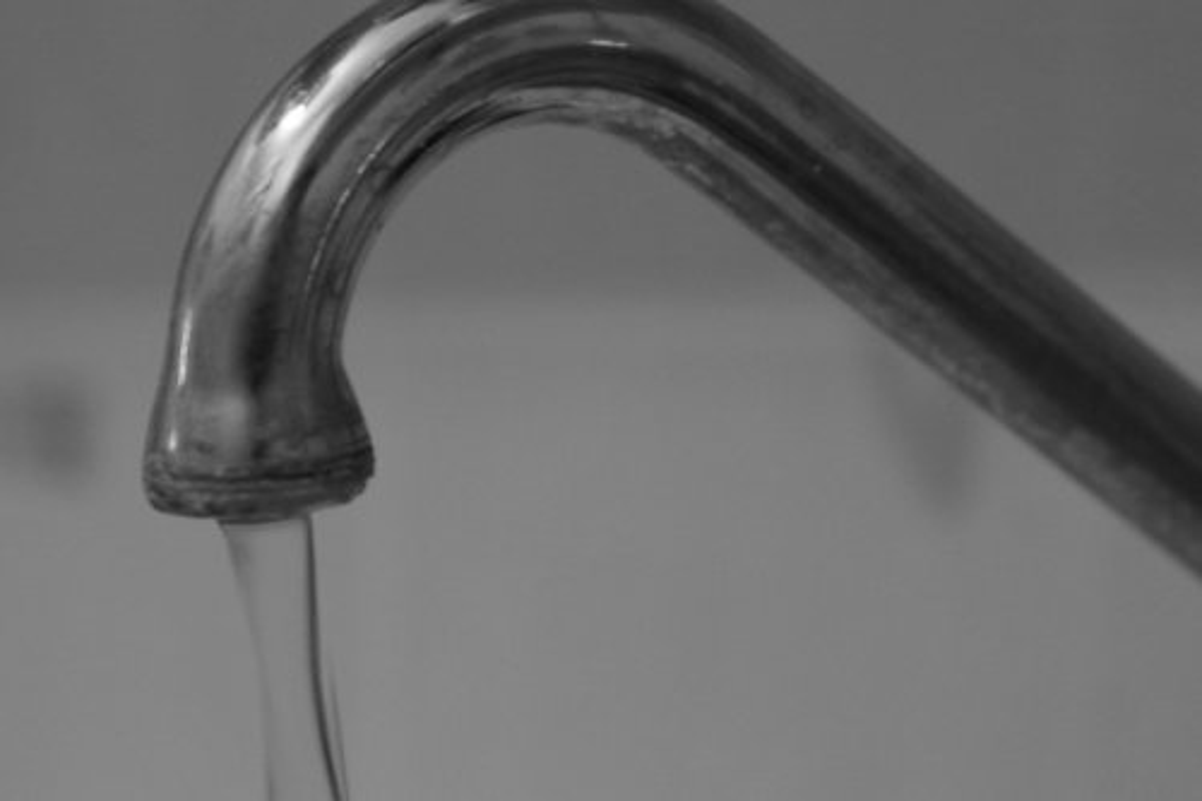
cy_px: 400
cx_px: 601
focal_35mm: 48
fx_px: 1602
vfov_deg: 28.1
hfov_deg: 41.1
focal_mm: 32
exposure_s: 1/6
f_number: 2.8
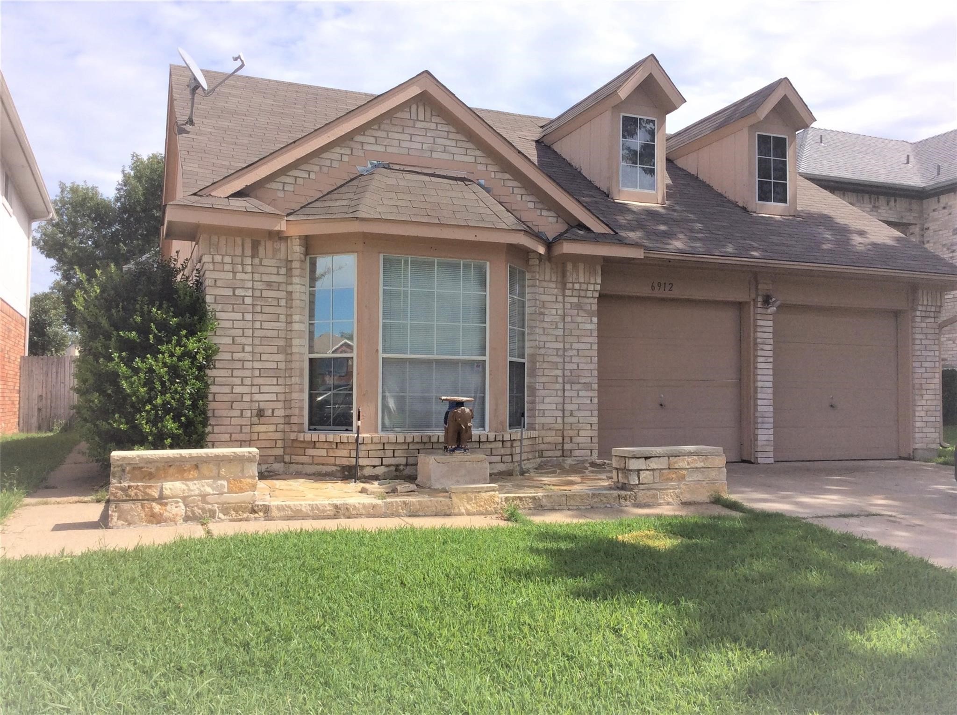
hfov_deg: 56.9
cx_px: 478
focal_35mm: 32
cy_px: 358
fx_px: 883
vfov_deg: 44.0
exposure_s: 1/1908
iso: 32
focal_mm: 3.3
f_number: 2.4
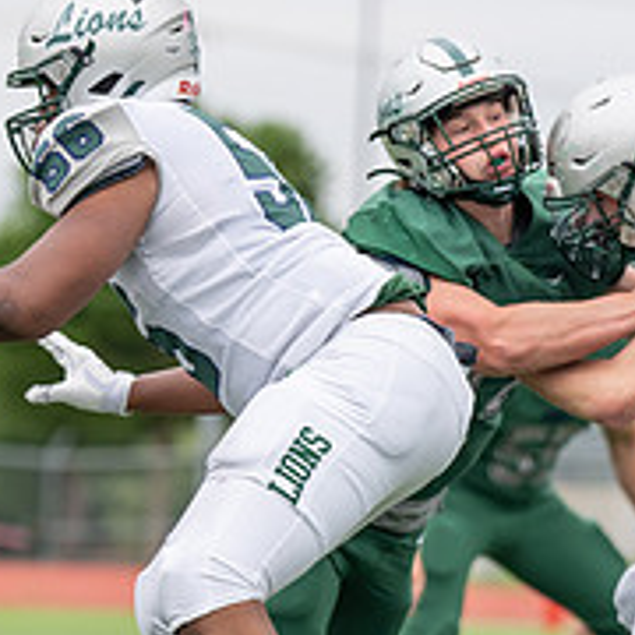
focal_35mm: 375
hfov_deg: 4.7
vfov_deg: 4.7
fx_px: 7783
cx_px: 152
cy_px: 425
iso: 250
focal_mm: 134
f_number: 2.8
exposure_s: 1/1250
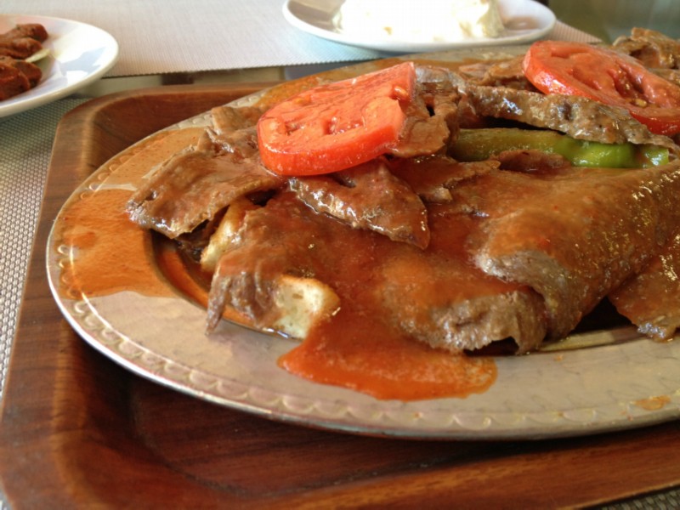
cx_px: 340
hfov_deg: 52.6
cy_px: 255
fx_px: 688
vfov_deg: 40.7
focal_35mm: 35
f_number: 2.4
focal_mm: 4.28
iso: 80
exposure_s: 1/20
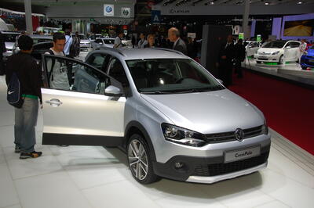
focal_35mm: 38
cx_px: 157
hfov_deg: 51.3
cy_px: 104
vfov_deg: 35.4
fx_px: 327
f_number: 7.1
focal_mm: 25
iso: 200
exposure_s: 1/200
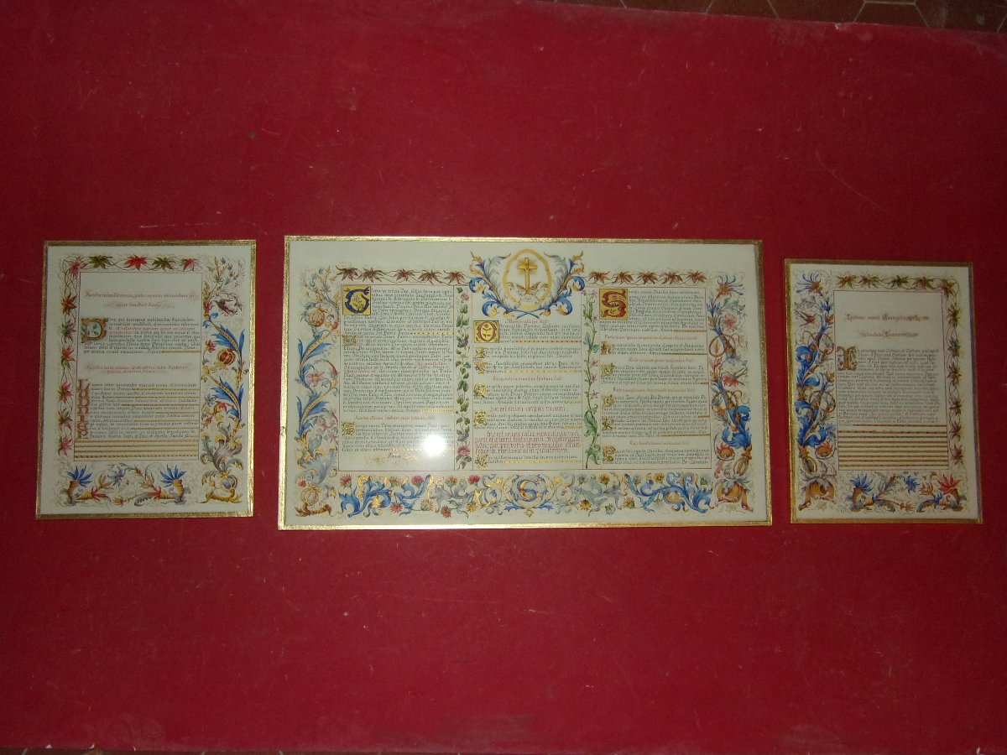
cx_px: 504
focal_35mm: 30
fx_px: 873
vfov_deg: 46.8
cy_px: 378
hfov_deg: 60.0
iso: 200
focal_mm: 5.4
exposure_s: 1/34
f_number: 3.7
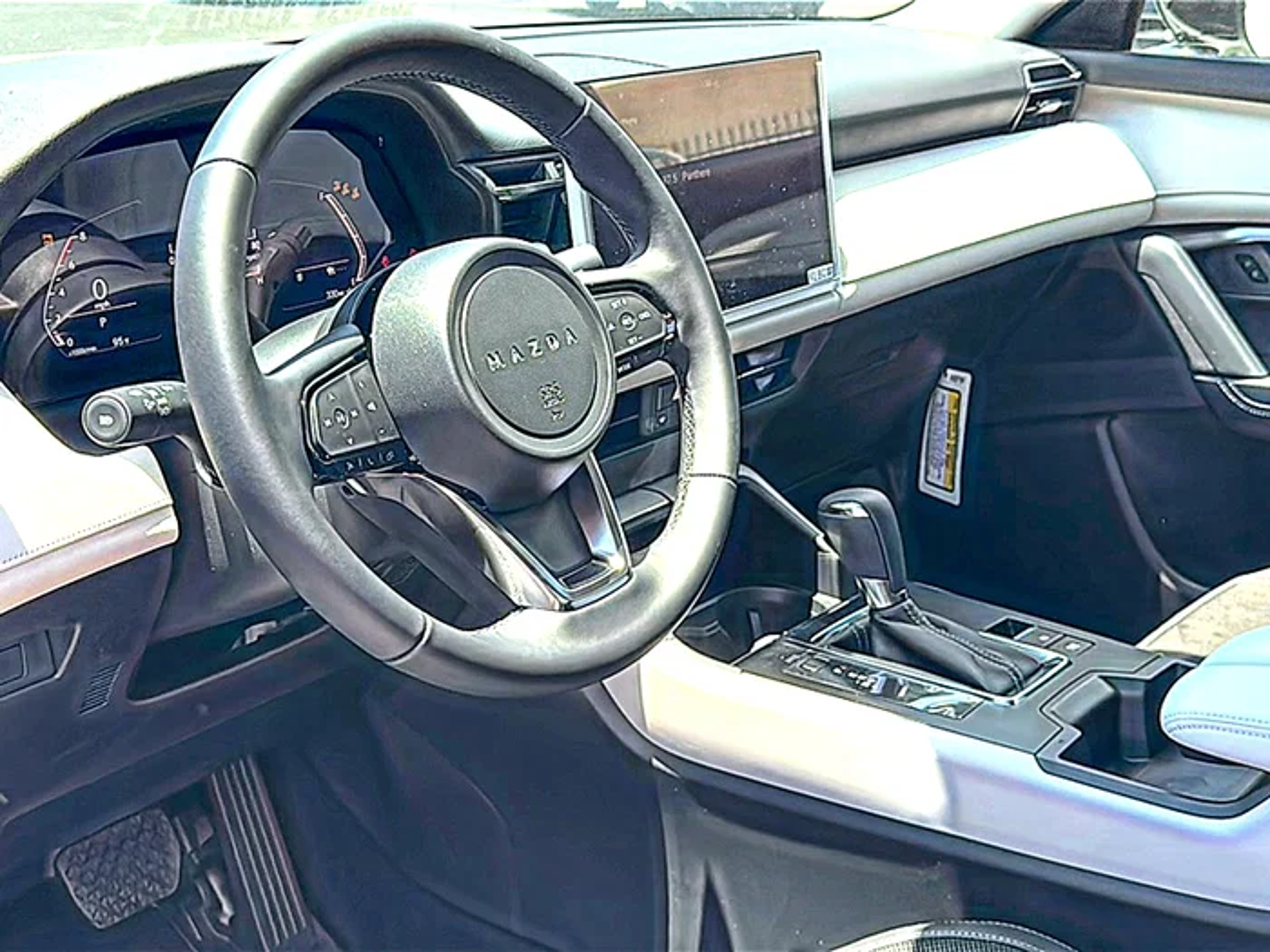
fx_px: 1394
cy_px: 476
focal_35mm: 38
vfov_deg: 37.7
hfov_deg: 49.0
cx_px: 635
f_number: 1.78
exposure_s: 1/780
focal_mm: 6.86
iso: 125
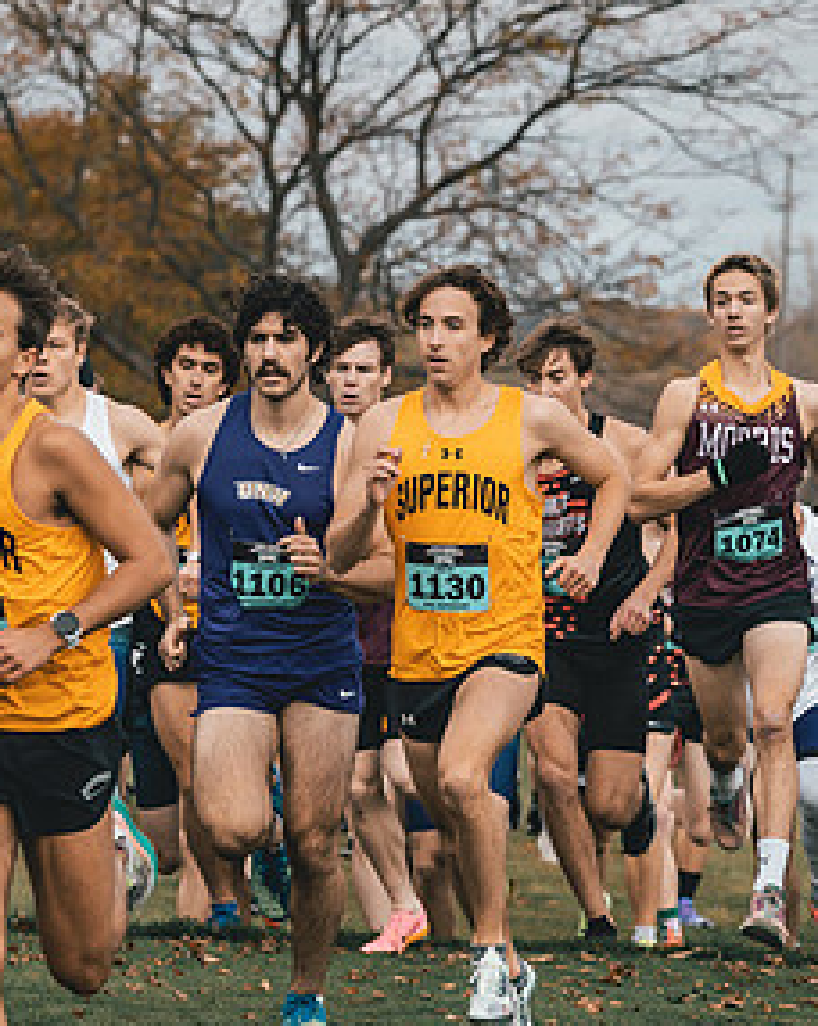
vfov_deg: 6.3
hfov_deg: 5.0
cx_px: 326
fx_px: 9310
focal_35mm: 307
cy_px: 604
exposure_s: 1/1250
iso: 400
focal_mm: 161
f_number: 6.3
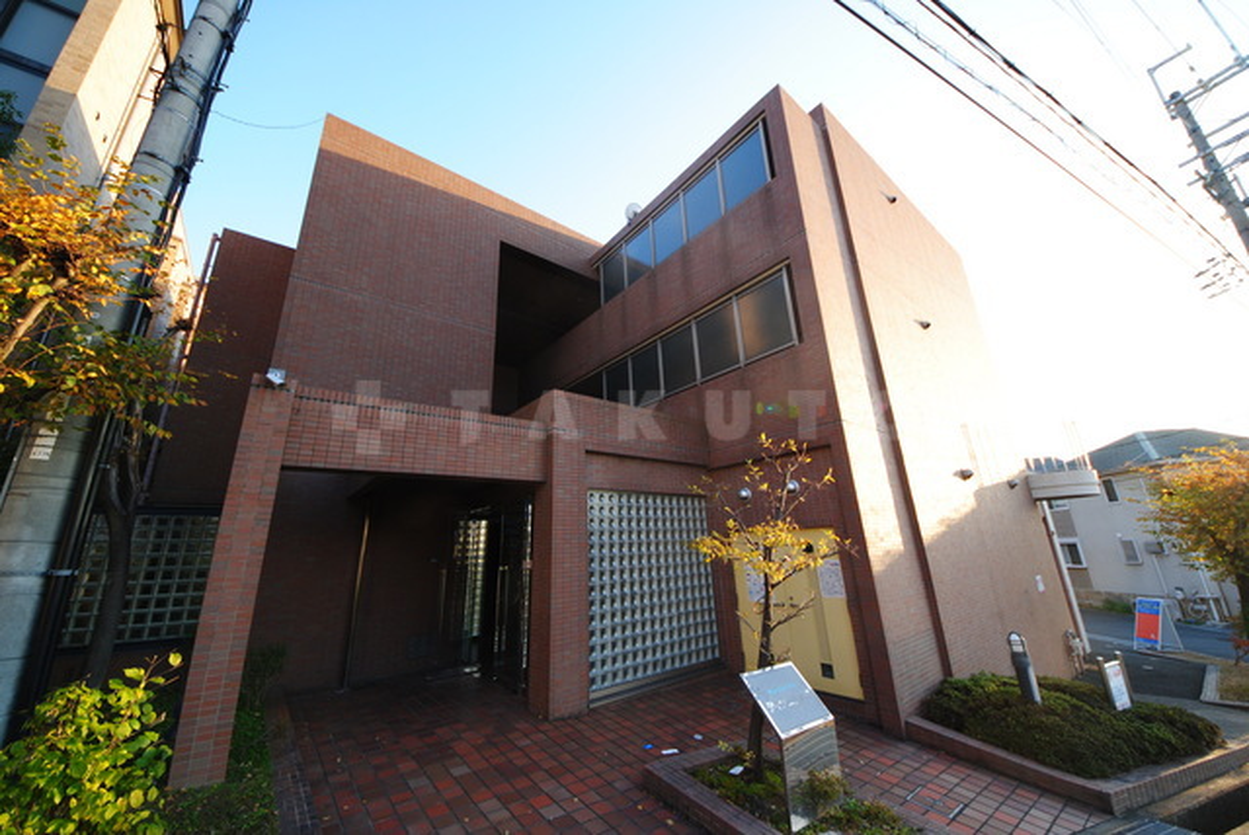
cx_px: 624
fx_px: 417
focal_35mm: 12
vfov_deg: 90.1
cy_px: 418
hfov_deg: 112.6
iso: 200
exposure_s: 1/60
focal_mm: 8
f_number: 5.6
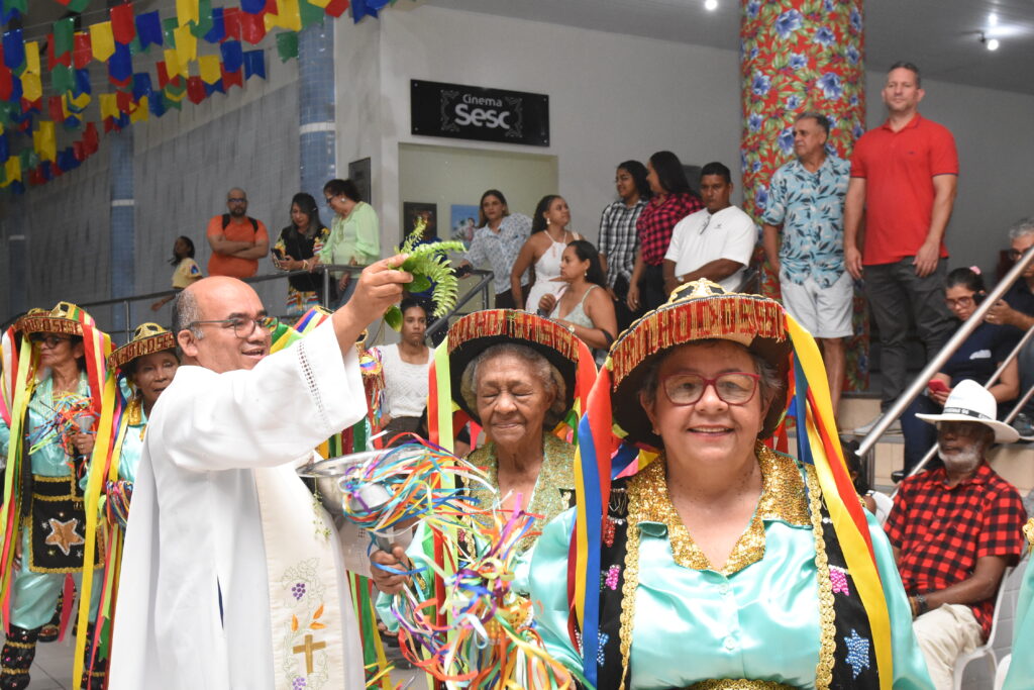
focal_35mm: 46
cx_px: 517
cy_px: 345
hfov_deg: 42.3
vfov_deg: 29.0
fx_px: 1336
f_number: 5.6
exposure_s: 1/250
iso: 4000
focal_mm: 31
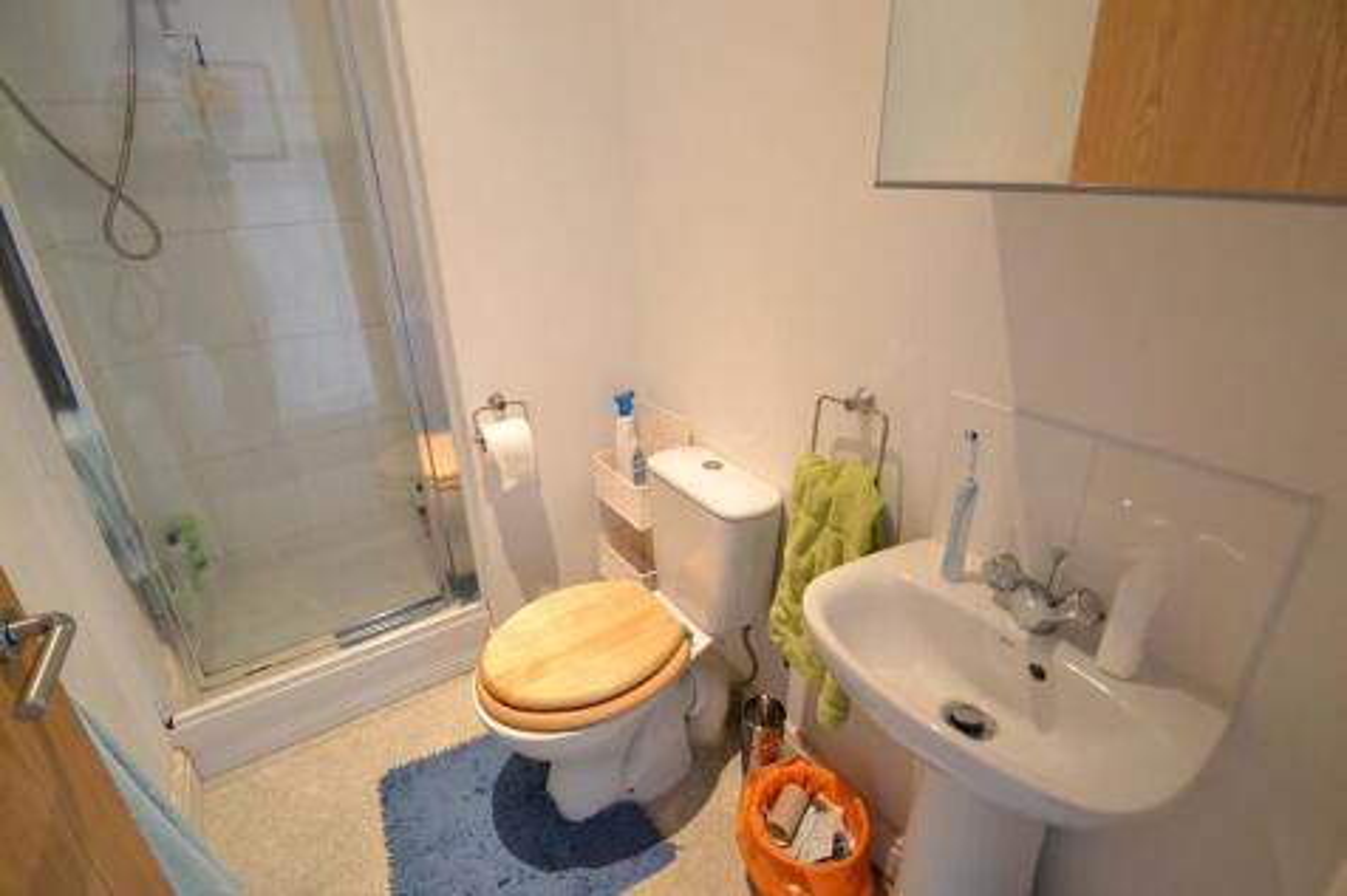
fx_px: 617
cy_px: 448
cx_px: 674
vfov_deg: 72.0
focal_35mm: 16
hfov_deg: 95.0
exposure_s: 1/30
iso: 3200
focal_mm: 11
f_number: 3.5
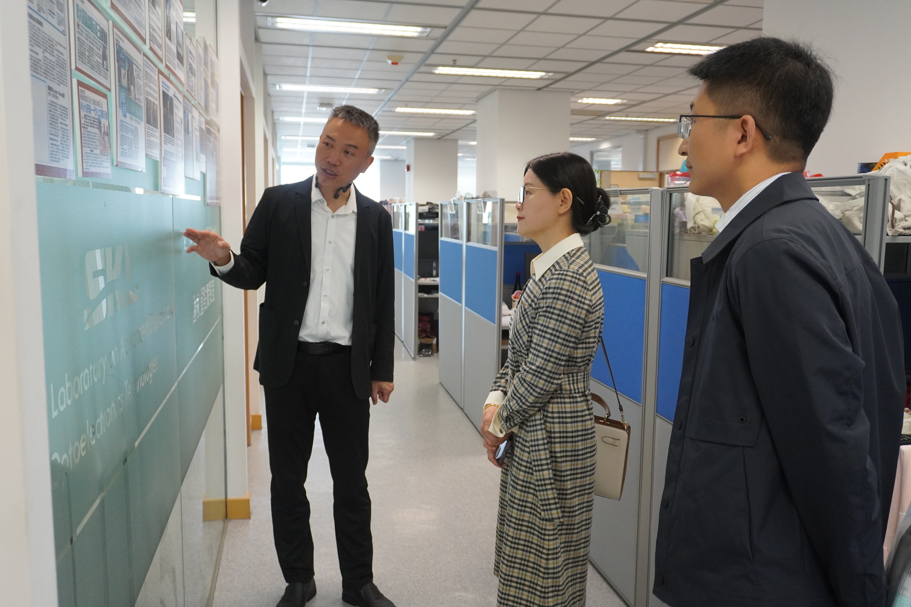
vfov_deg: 43.6
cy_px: 304
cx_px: 456
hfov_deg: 61.9
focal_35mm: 30
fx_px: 759
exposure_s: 1/160
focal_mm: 20
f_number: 4
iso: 2000
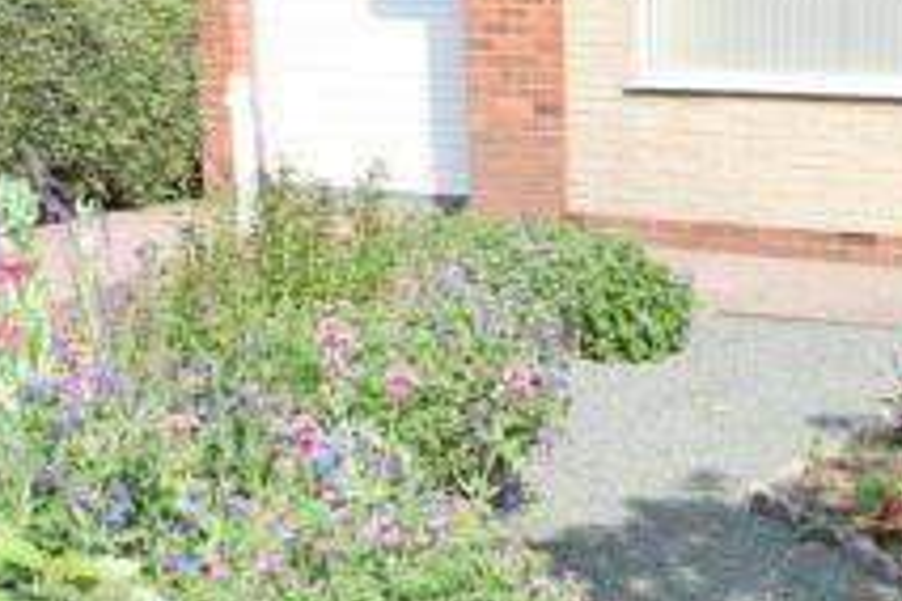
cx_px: 750
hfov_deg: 25.7
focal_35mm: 77
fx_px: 1932
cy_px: 641
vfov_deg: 17.2
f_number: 20
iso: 800
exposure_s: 1/200
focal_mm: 23
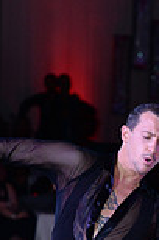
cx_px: 210
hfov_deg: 2.7
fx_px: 3387
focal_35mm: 509
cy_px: 327
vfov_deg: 4.0
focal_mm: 135
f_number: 4.5
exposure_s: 1/250
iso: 1600
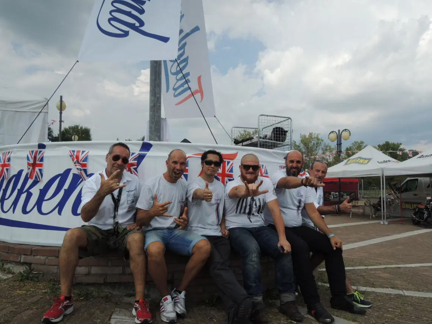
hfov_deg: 69.4
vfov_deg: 54.9
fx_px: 312
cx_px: 211
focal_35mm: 25
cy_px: 168
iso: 100
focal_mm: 4.3
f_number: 3.5
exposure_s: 1/1250
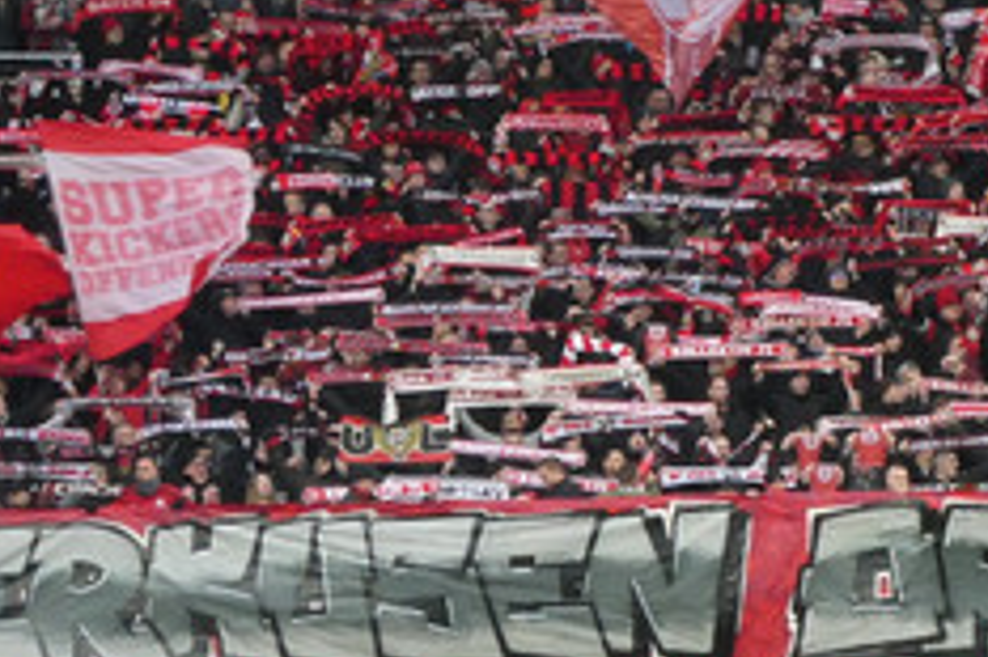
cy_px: 314
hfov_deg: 5.3
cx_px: 734
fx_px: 10586
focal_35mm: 386
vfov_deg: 3.6
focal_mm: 24.2
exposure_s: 1/80
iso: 400
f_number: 5.3
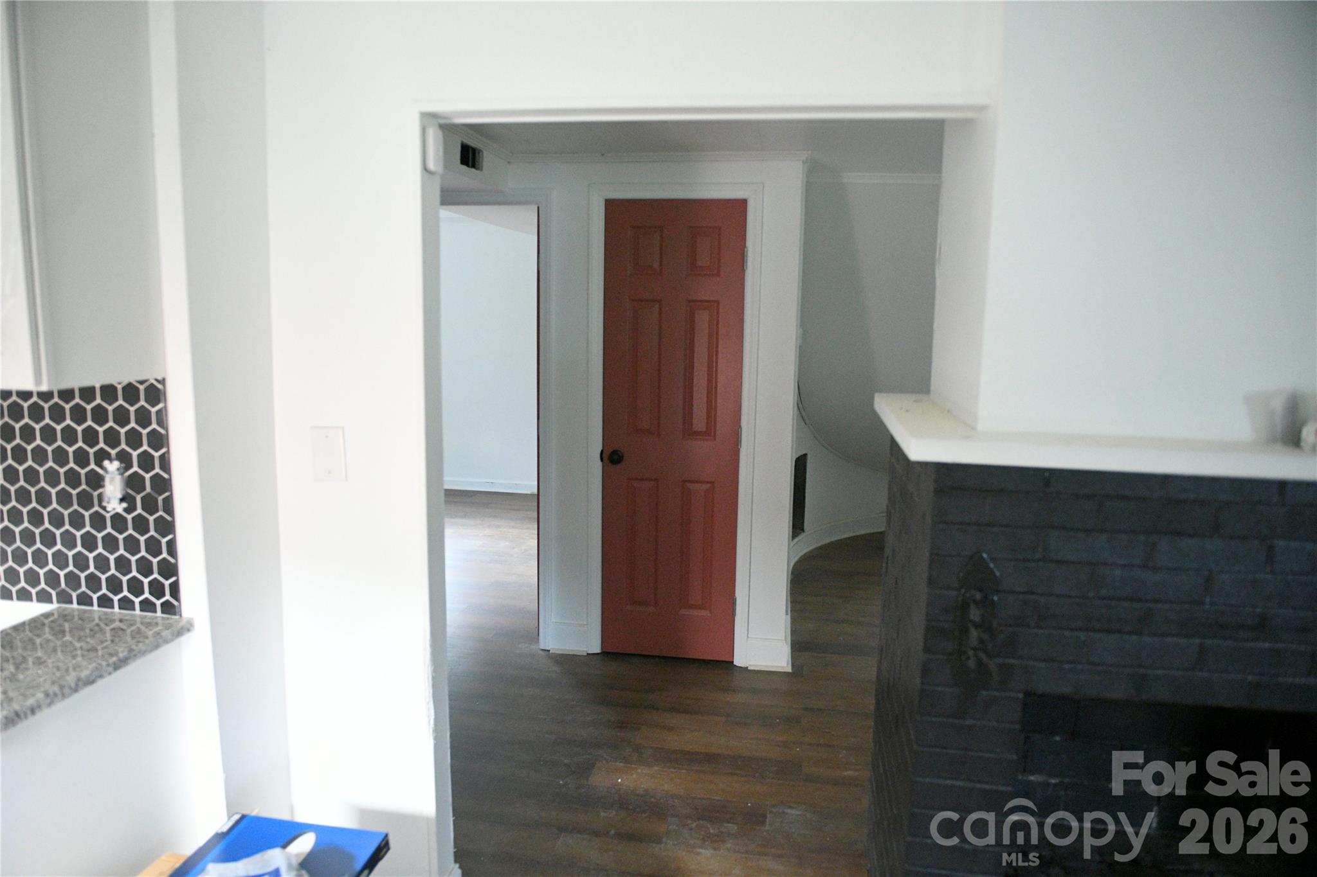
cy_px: 438
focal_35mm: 24
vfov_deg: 53.1
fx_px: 878
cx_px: 658
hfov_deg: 73.7
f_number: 2.8
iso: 6400
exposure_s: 1/60
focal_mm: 24
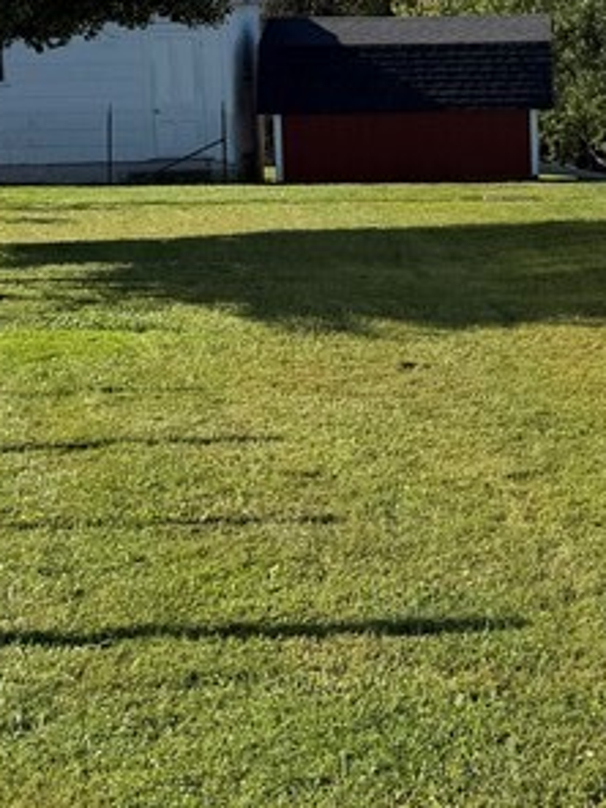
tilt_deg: -5.8
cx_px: 702
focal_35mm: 83
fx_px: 1937
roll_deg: +0.5
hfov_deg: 17.1
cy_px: 175
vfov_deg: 23.3
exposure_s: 1/4405
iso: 80
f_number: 1.78
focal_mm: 6.76
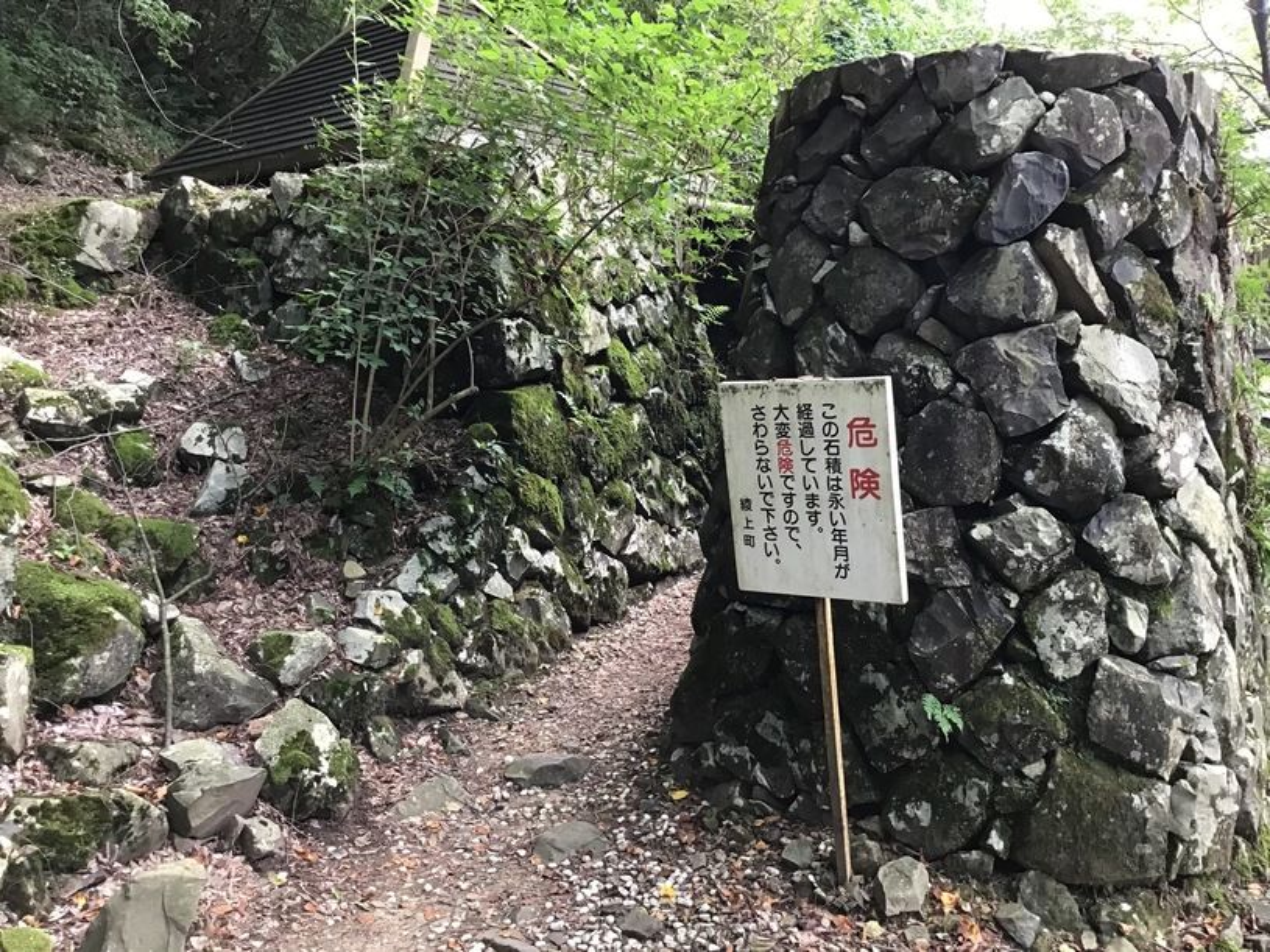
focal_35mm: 31
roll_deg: -0.5
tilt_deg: -5.8
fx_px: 1137
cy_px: 476
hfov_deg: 58.4
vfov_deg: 45.4
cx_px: 635
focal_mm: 3.3
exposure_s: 1/30
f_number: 2.4
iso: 80
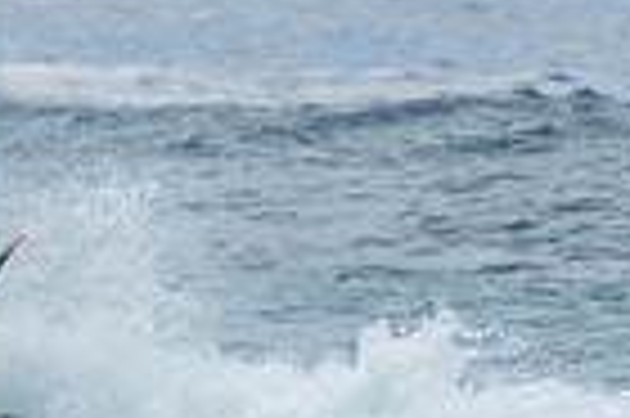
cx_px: -54
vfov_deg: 0.6
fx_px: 43401
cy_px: 524
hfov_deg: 0.8
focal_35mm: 2483
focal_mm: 400
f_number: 5.6
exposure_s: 1/1250
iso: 180
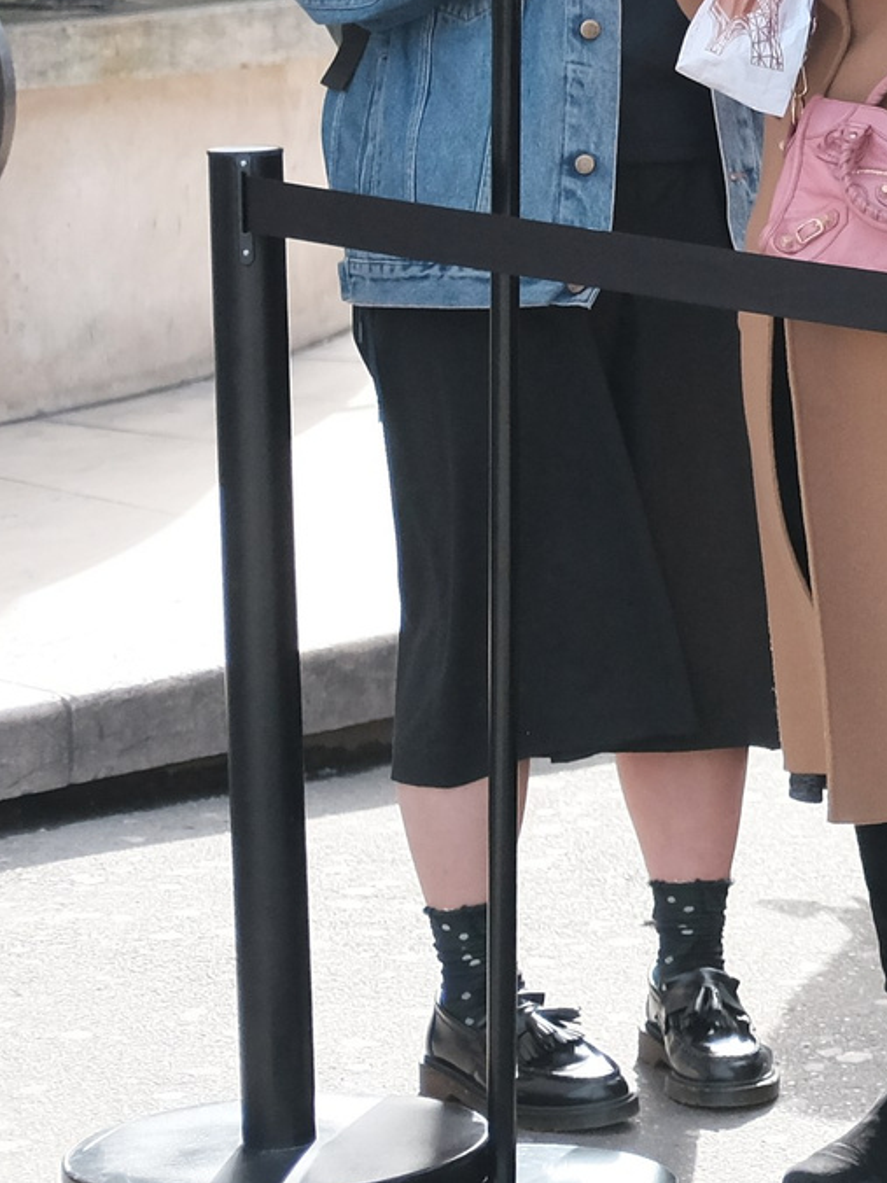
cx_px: 2085
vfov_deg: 10.1
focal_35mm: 193
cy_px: -80
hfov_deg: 7.2
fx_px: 6594
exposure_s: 1/3200
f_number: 2
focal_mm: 35
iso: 800
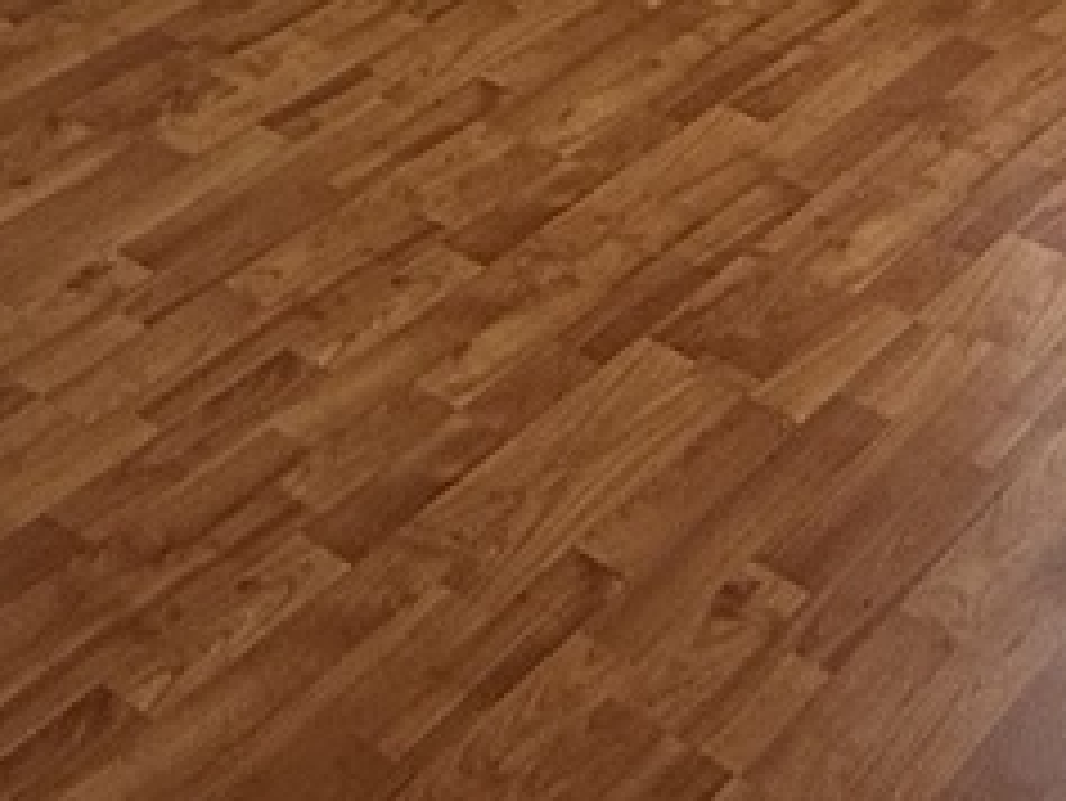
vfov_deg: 13.3
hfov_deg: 22.9
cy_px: -1080
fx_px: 2619
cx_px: 342
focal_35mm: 85
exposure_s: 1/99
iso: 50
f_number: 2.2
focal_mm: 2.22
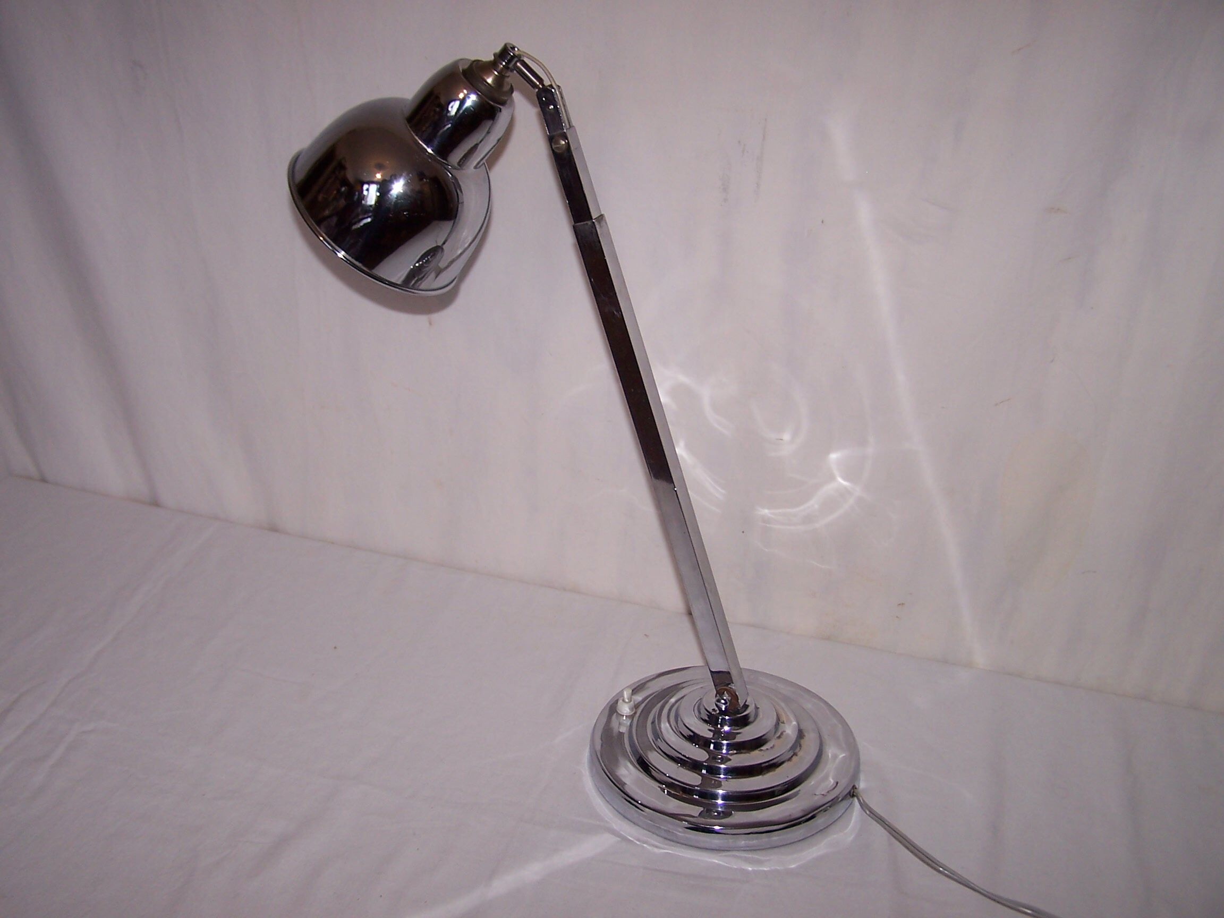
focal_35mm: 38
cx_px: 612
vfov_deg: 37.7
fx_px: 1344
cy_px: 459
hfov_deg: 49.0
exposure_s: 1/60
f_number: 2.8
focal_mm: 6.3
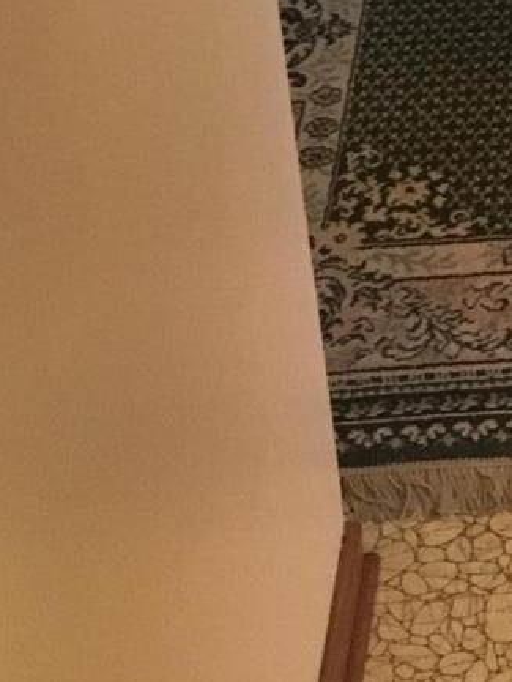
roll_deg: -0.3
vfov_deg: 13.7
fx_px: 2641
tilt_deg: -26.9
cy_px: -405
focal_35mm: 134
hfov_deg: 10.3
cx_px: 978
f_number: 2.2
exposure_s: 1/15
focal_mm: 4.15
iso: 200
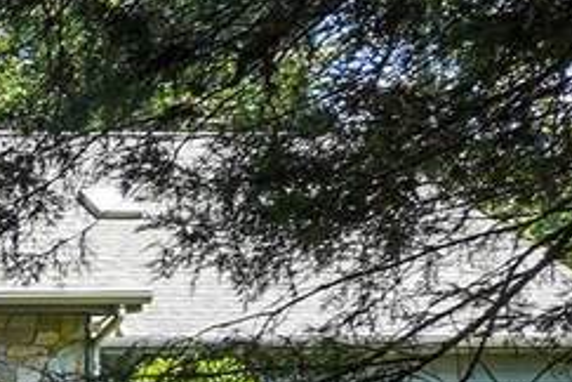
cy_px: 460
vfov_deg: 16.5
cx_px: -633
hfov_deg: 17.1
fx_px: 1255
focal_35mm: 79
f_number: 7.1
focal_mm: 10
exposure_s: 1/160
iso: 400
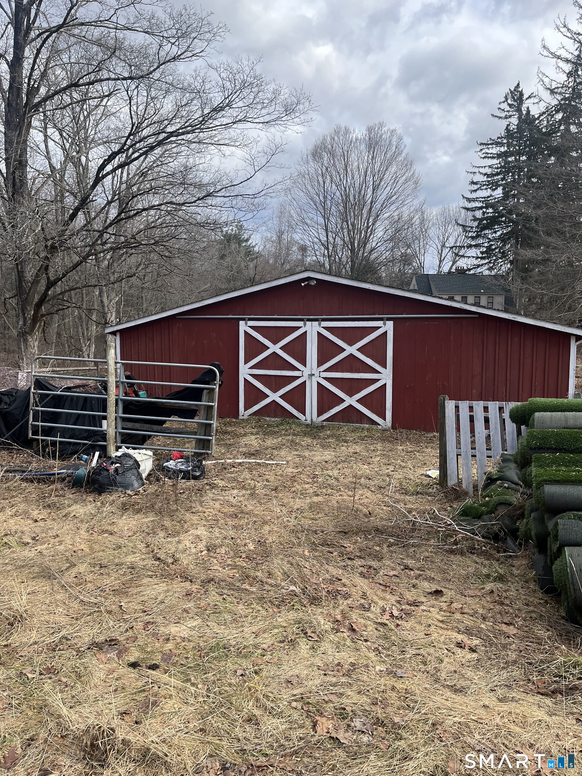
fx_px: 583
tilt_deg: -3.3
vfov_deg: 67.3
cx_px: 291
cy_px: 388
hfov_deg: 53.1
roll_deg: -1.5
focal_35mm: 26
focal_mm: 5.1
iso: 50
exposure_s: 1/1028
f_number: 1.6
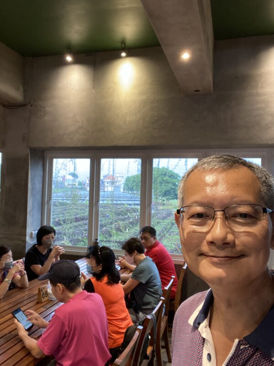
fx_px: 317
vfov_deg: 60.0
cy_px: 183
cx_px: 137
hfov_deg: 46.8
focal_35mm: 30
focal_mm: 2.71
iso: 400
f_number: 2.2
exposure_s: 1/25
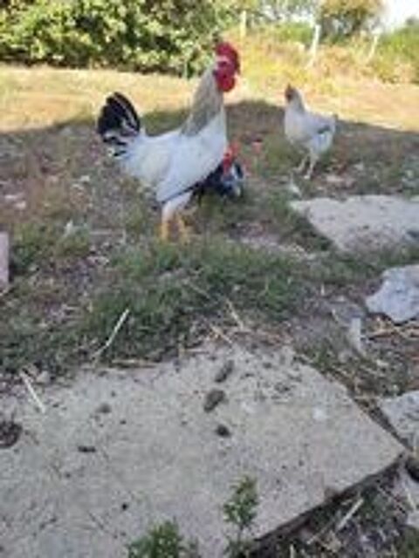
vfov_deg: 69.4
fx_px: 403
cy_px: 279
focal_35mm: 25
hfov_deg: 54.9
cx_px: 210
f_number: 1.9
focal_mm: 6.04
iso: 50
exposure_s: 1/194
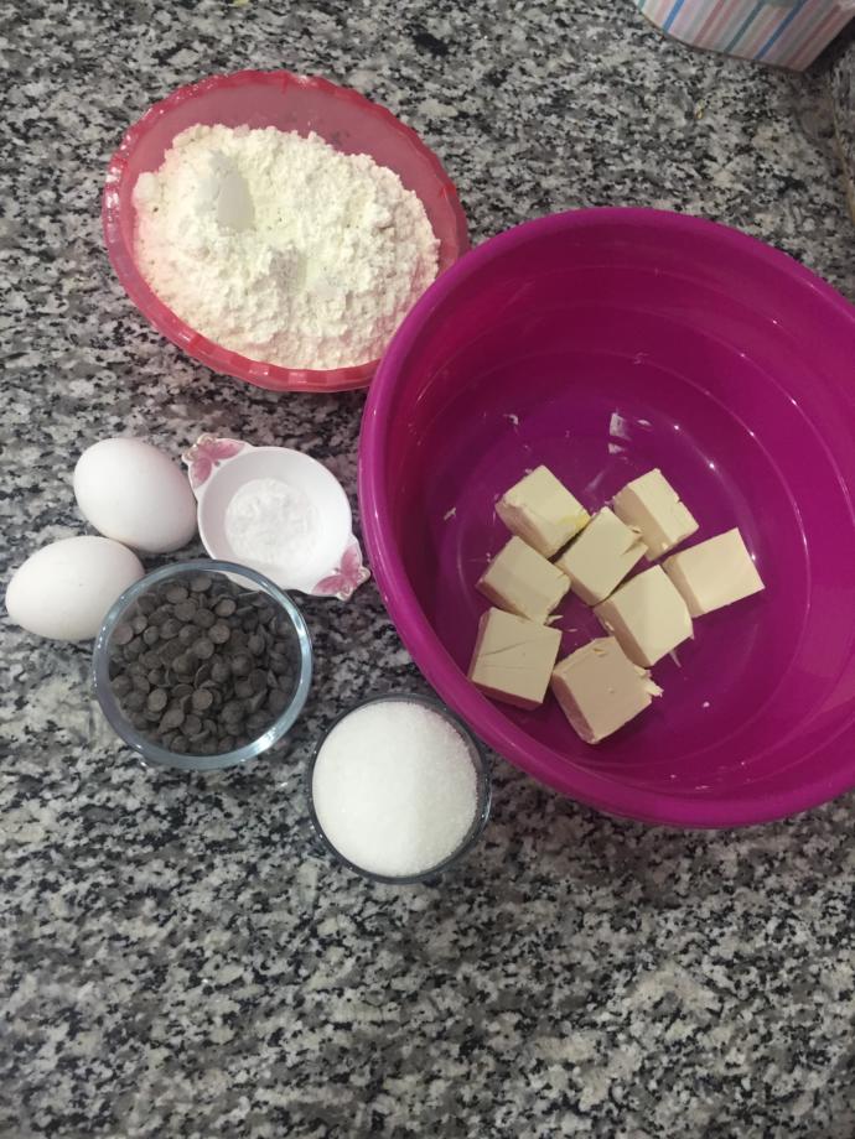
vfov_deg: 61.7
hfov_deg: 48.2
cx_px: 428
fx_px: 955
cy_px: 570
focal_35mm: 29
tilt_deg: -68.5
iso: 125
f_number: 2.2
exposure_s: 1/33
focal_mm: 4.15
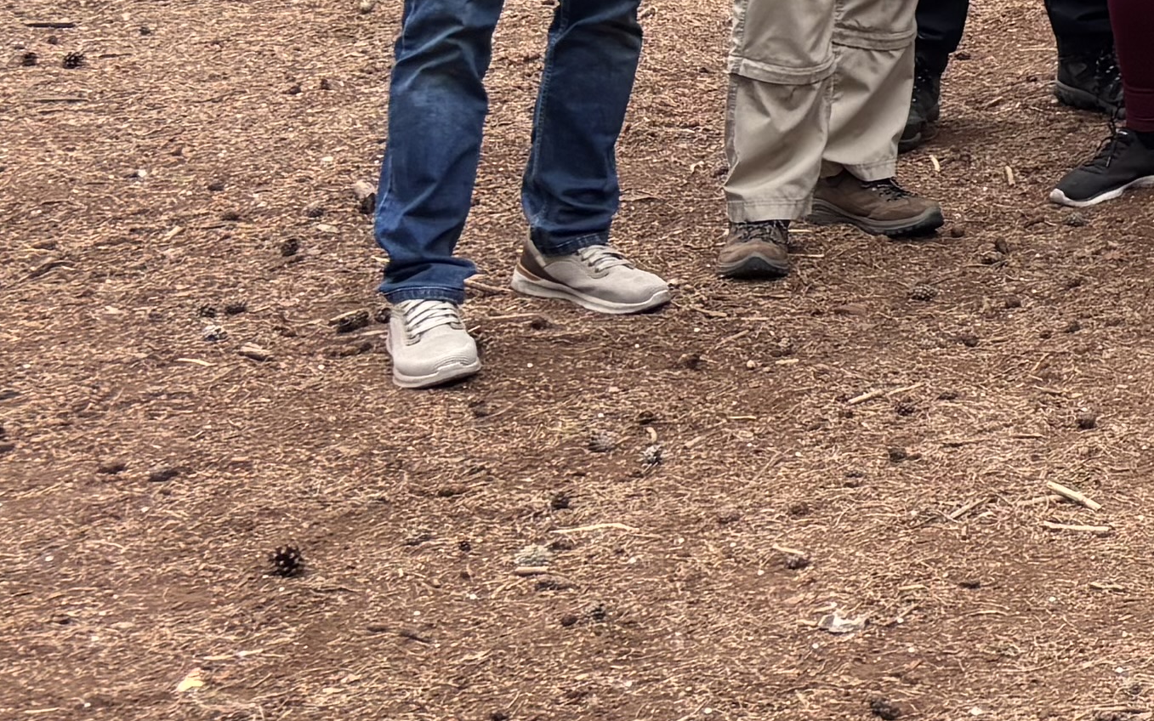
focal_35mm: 116
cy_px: -603
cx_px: 2007
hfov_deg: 15.7
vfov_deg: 10.6
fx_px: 3648
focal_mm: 5.96
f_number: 1.6
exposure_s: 1/121
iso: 80
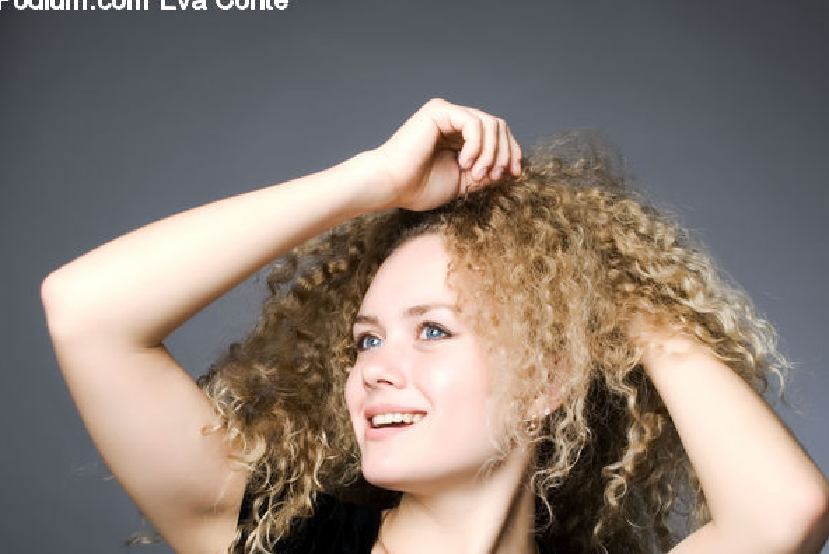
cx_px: 424
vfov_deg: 17.1
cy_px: 388
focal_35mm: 80
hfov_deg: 25.4
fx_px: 1838
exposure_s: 1/125
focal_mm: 35
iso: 160
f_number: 4.5
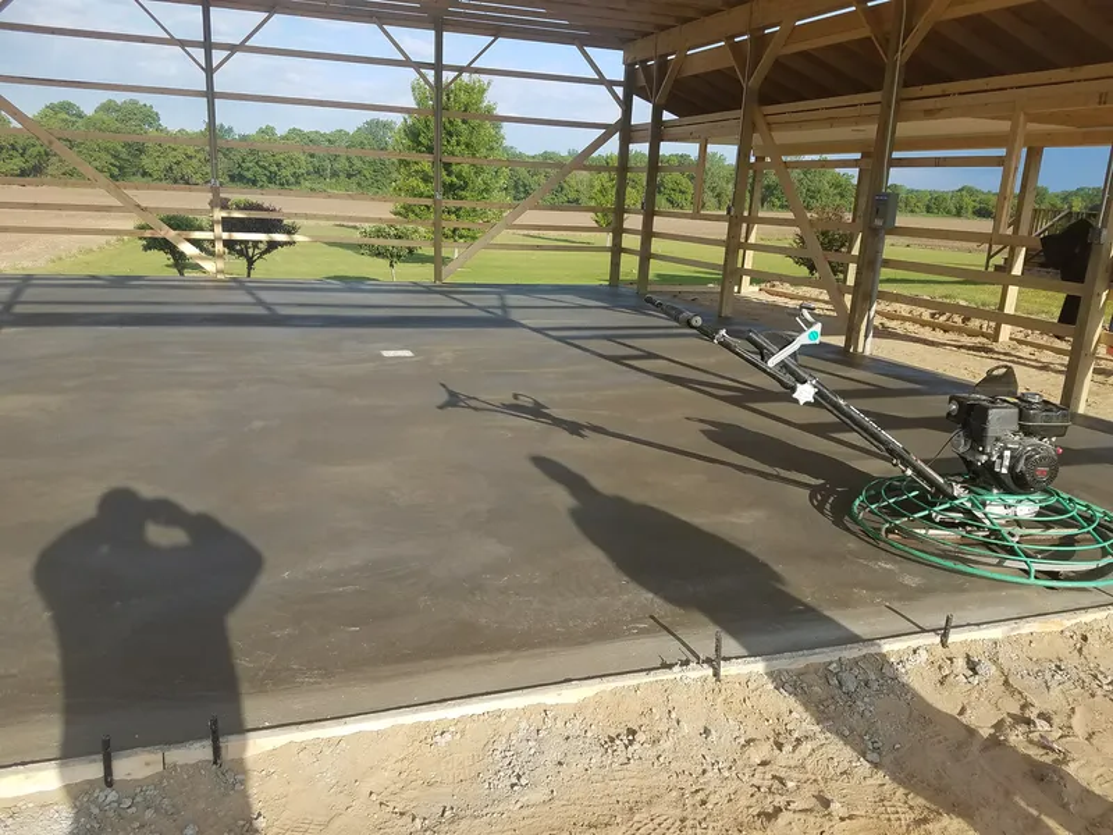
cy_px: 418
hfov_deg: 67.3
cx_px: 556
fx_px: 836
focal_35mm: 26
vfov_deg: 53.1
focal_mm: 4.2
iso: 40
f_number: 1.7
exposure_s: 1/1028
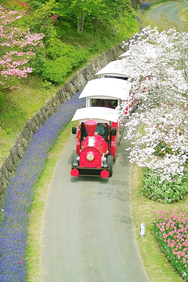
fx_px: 729
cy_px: 141
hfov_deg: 14.7
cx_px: 94
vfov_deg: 21.9
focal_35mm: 93
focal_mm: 55
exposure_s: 1/250
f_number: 7.1
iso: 100
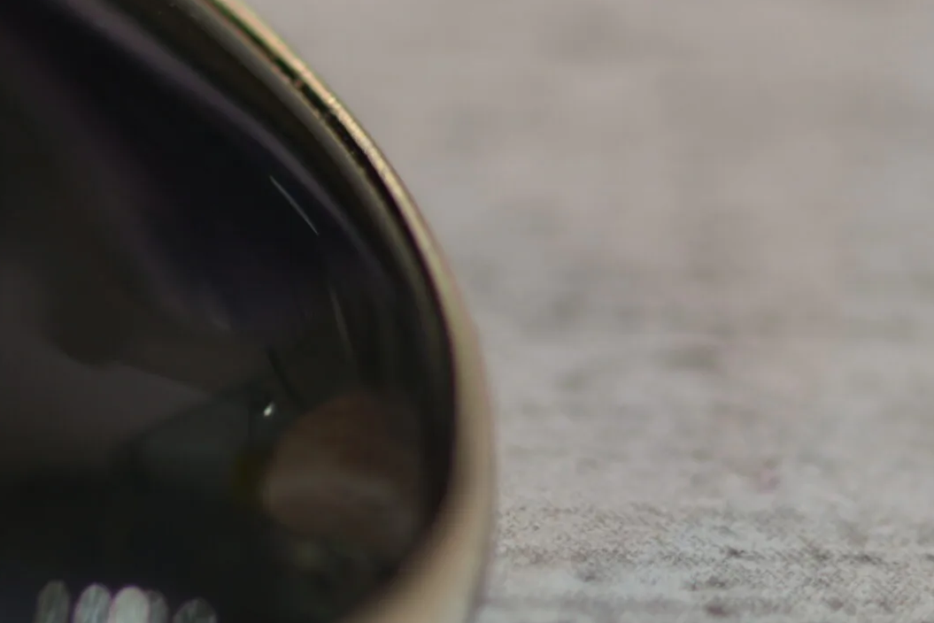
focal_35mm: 382
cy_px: 229
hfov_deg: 5.4
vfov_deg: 3.6
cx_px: -178
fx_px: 9918
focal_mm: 105
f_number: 4.2
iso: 140
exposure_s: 1/125
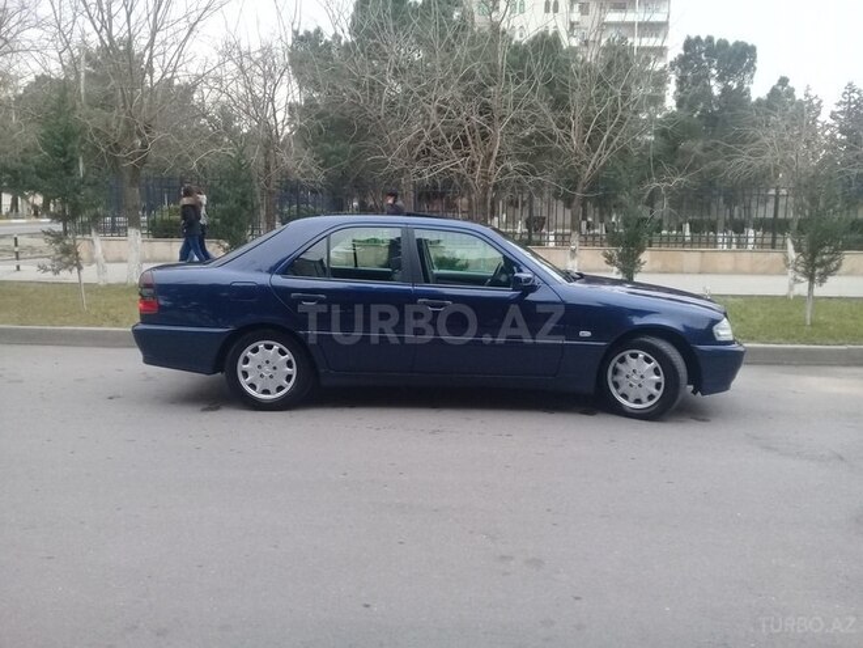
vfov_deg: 45.4
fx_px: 773
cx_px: 432
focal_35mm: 31
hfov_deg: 58.4
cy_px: 324
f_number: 2.2
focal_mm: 3.3
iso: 125
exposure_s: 1/33
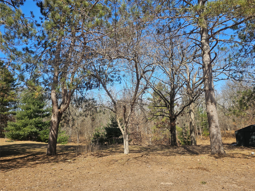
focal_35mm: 23
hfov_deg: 73.9
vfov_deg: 58.9
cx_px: 128
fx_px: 169
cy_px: 96
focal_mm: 6.3
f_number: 1.7
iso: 12
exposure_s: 1/405
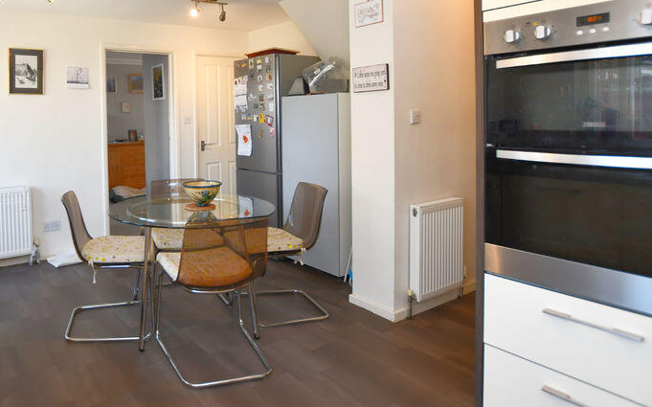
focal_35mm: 23
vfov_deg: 51.6
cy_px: 125
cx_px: 175
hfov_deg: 72.6
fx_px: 409
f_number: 4
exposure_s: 1/60
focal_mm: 10
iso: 250
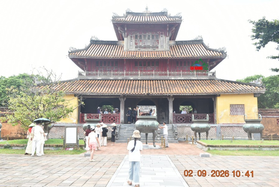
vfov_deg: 40.1
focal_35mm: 33
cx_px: 140
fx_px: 256
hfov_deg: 57.2
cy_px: 94
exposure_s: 1/100
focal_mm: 22
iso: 100
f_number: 5.6
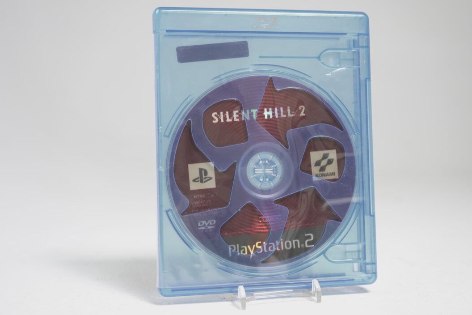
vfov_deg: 27.0
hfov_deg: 39.6
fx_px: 656
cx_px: 262
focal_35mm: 50
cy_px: 146
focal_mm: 44
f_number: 5.6
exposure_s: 1/15
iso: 640
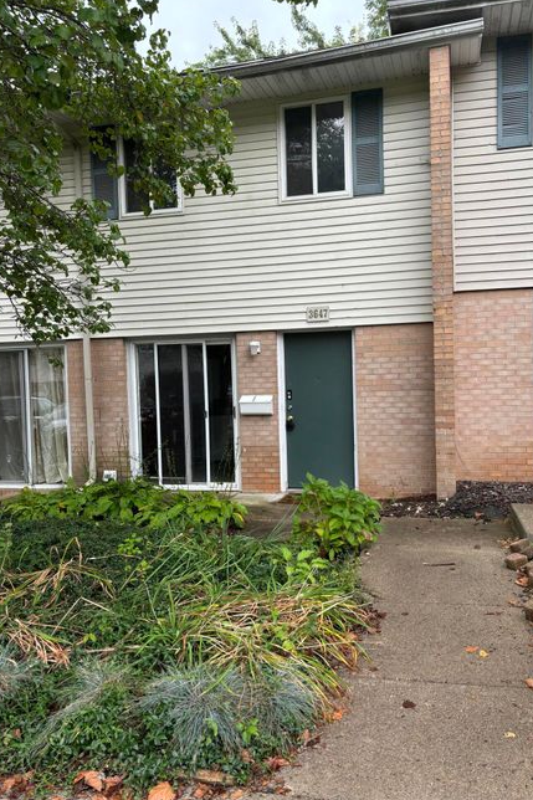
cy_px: 402
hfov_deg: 46.3
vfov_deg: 65.5
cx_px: 294
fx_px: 622
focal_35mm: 28
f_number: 1.6
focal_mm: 5.96
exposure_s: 1/348
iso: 50
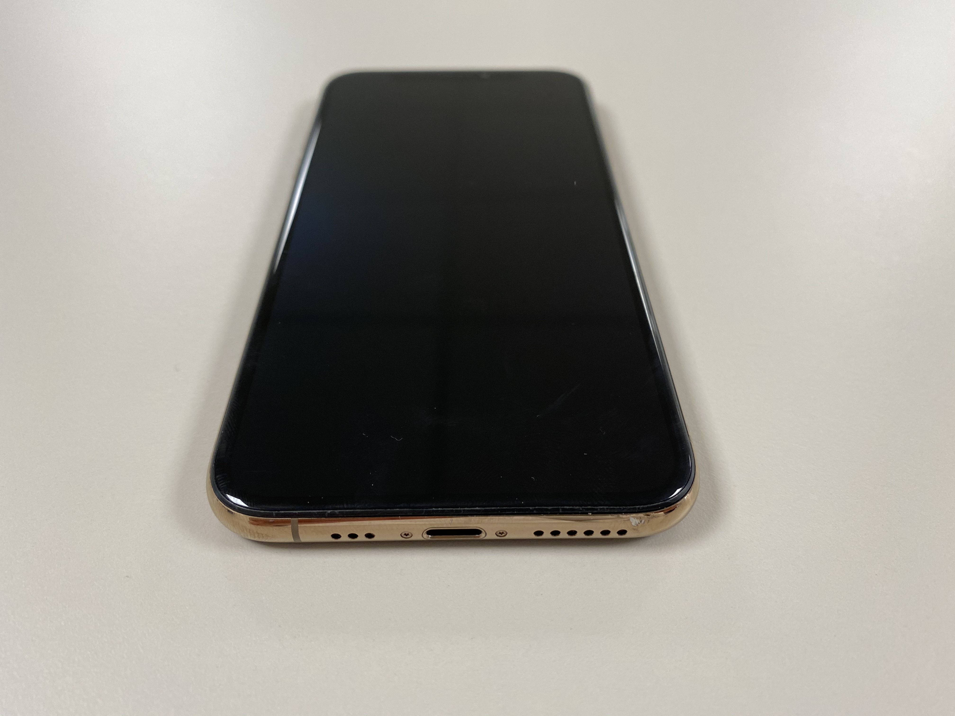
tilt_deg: -42.7
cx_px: 478
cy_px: 358
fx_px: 717
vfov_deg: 53.1
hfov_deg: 67.3
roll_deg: -1.1
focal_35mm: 26
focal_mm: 4.25
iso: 100
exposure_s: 1/100
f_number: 1.8
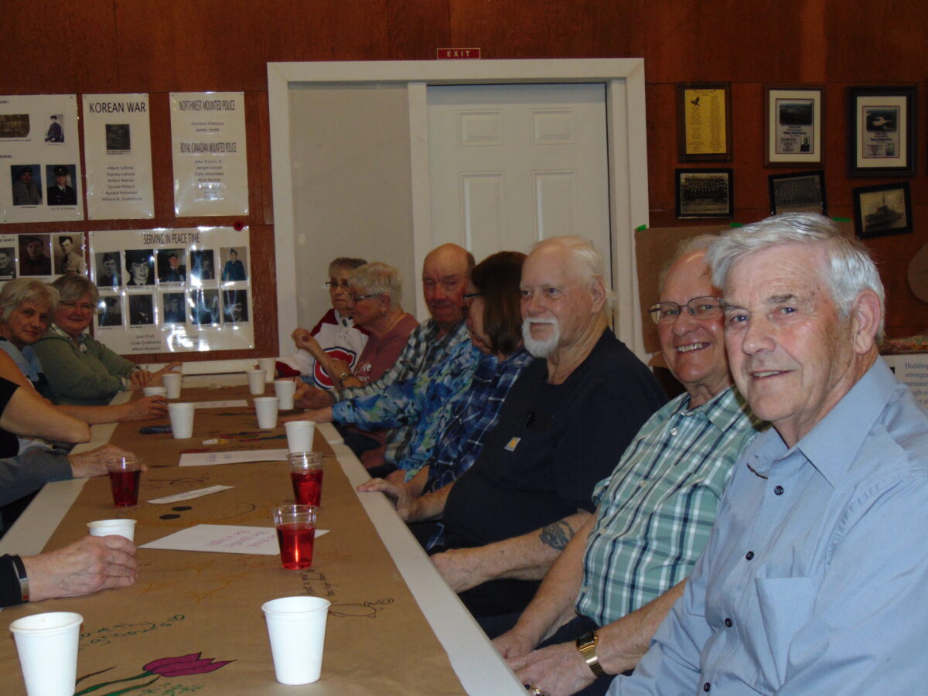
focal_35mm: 50
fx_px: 1340
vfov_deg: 29.1
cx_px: 464
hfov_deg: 38.2
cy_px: 348
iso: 200
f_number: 3.5
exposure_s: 1/60
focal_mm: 9
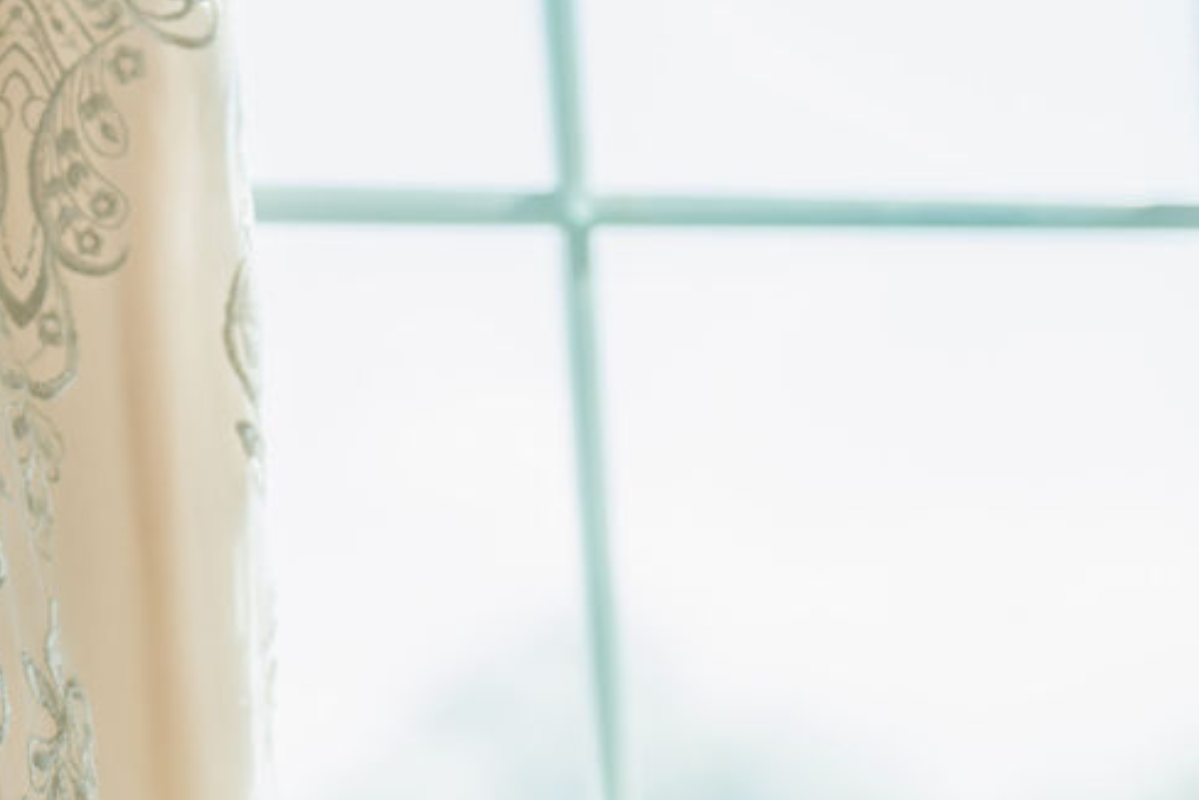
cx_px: 2
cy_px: 757
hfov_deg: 12.2
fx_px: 5530
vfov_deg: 8.2
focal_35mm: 166
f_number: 2.8
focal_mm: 79
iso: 160
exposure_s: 1/500
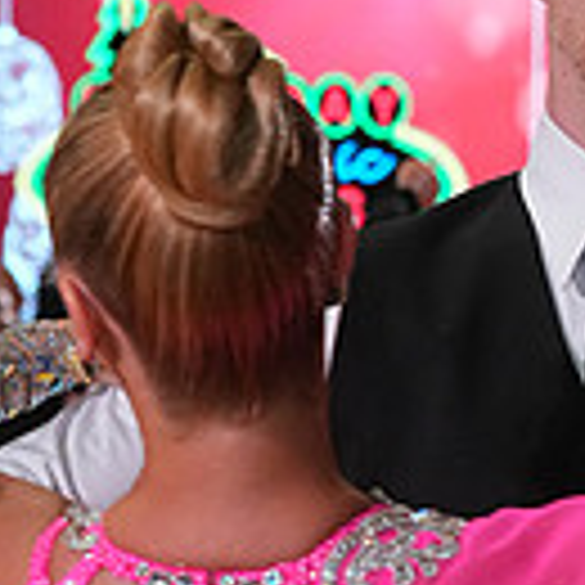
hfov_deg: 6.3
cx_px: 497
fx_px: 5296
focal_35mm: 277
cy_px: 837
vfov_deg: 6.3
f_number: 6.3
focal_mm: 73
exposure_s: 1/200
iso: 3200
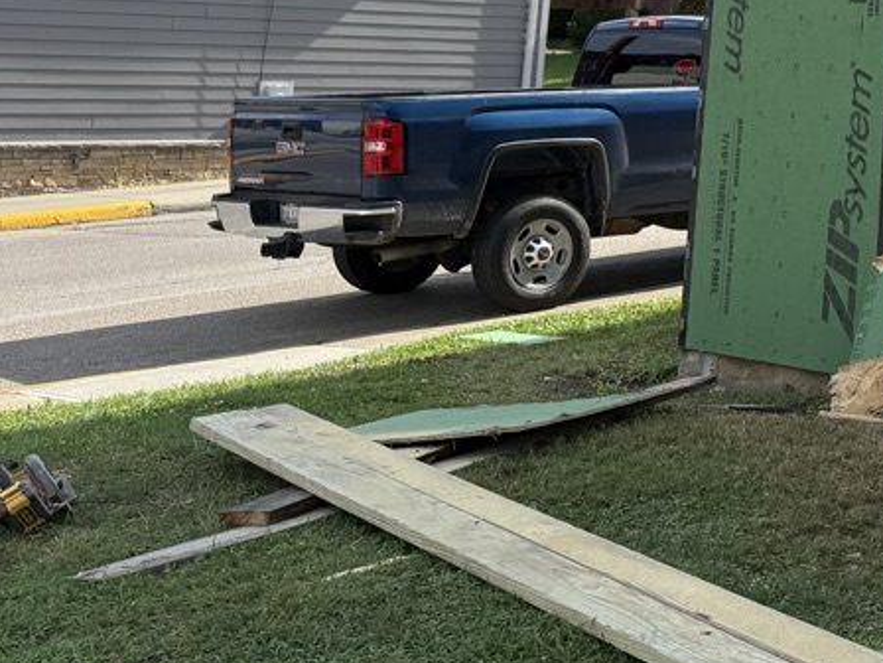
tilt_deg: +8.3
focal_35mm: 75
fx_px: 1913
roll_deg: -1.5
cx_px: 1346
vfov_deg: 18.3
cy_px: -203
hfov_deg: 21.5
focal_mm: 6.76
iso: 100
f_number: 1.78
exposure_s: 1/4167
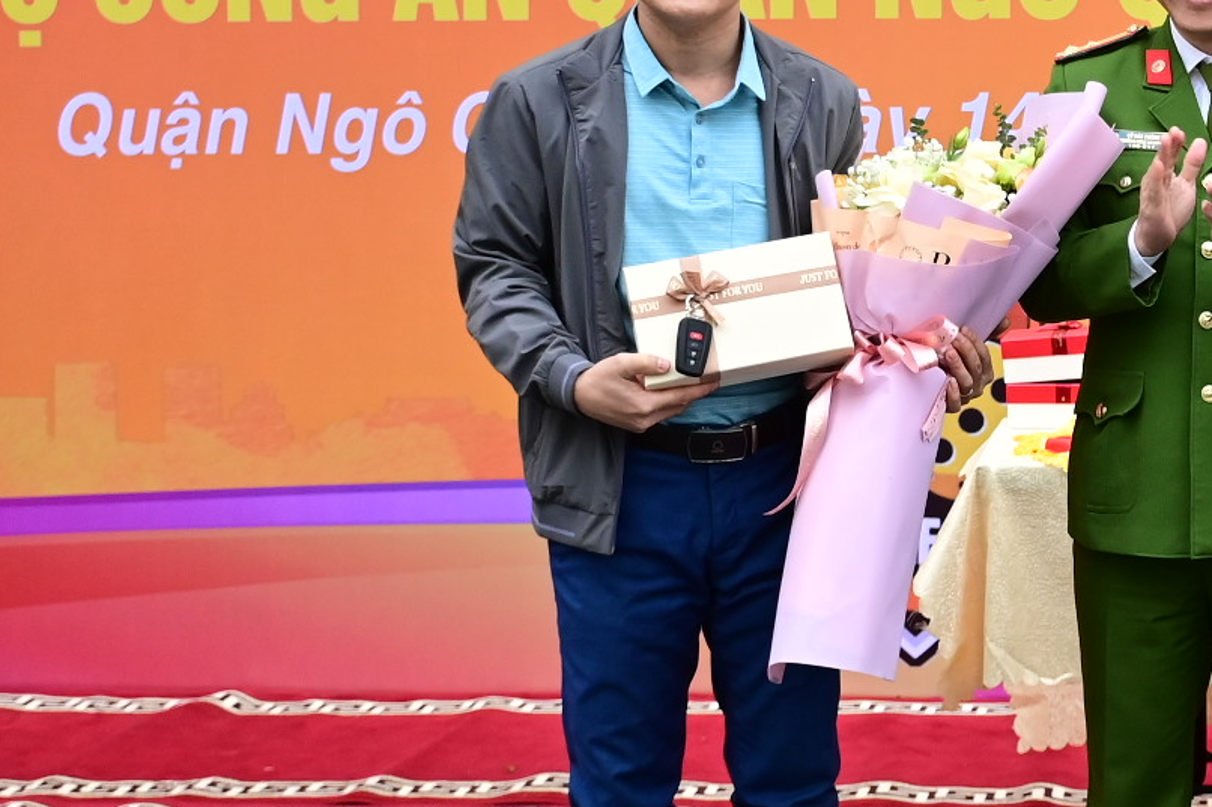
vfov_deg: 16.4
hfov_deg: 23.7
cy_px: 287
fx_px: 2794
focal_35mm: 83
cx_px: 1123
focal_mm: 23
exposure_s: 1/200
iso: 800
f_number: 3.8
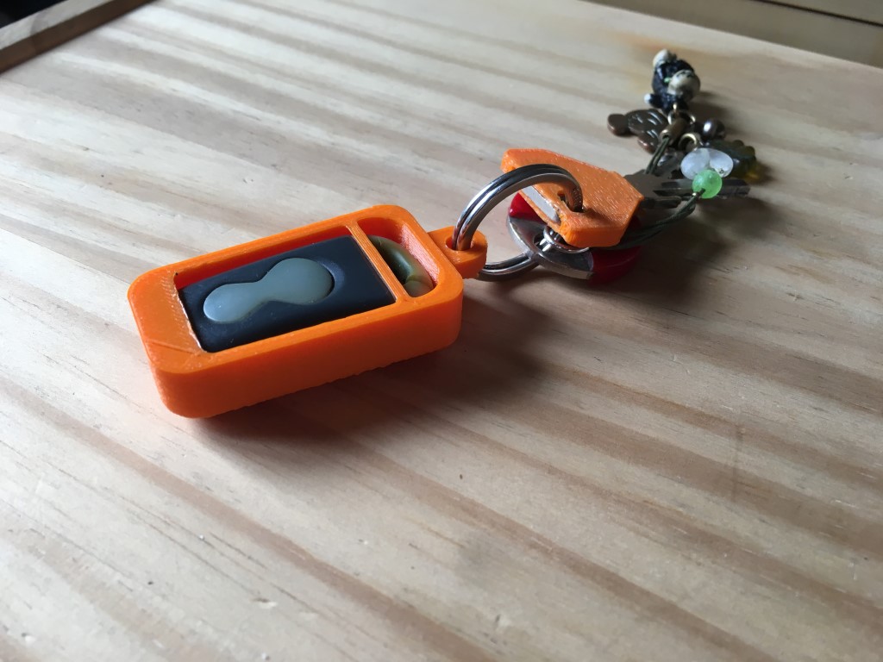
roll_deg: -2.8
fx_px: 740
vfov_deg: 48.2
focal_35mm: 29
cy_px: 331
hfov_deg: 61.7
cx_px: 442
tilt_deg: -41.8
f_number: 2.2
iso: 25
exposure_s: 1/33
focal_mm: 4.15
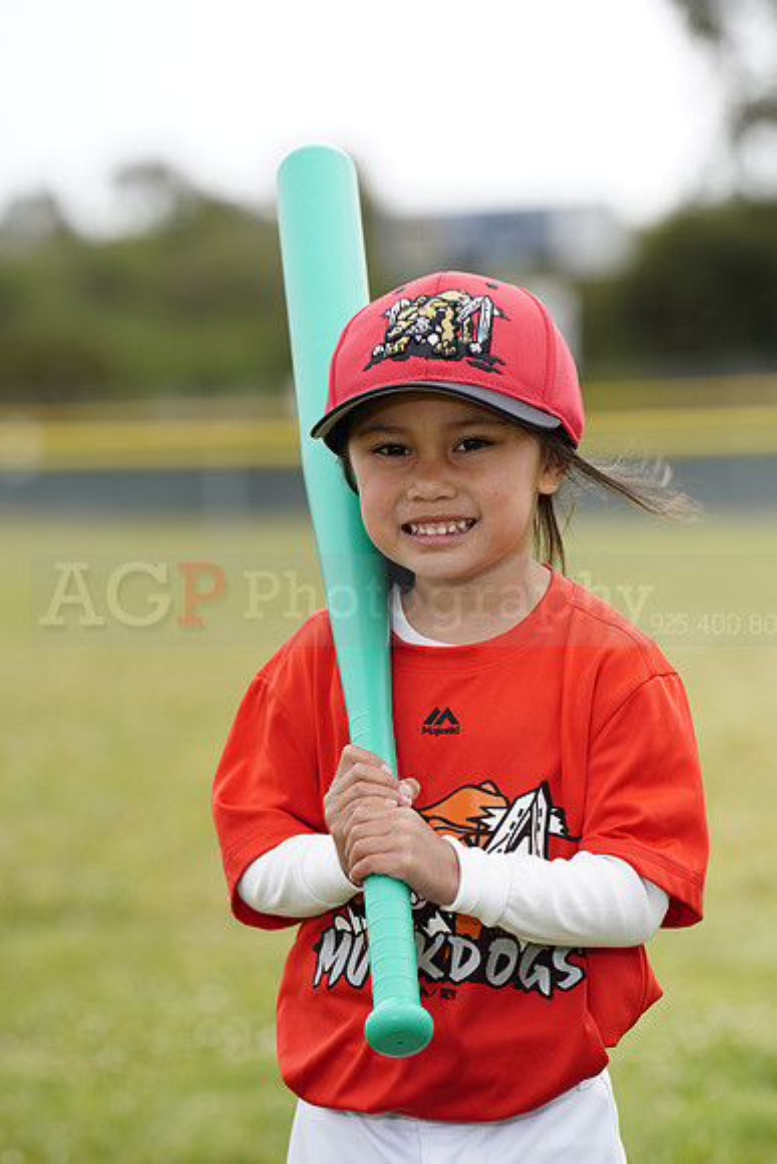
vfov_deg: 10.3
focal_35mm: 200
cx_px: 388
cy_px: 582
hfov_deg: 6.9
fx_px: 6471
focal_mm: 200
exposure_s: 1/250
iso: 100
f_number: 5.6
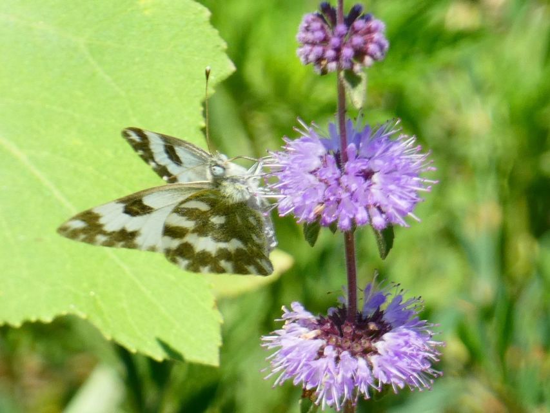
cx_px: 275
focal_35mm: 484
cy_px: 206
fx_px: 7691
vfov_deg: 3.1
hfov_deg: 4.1
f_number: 5.6
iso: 80
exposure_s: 1/125
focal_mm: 86.7
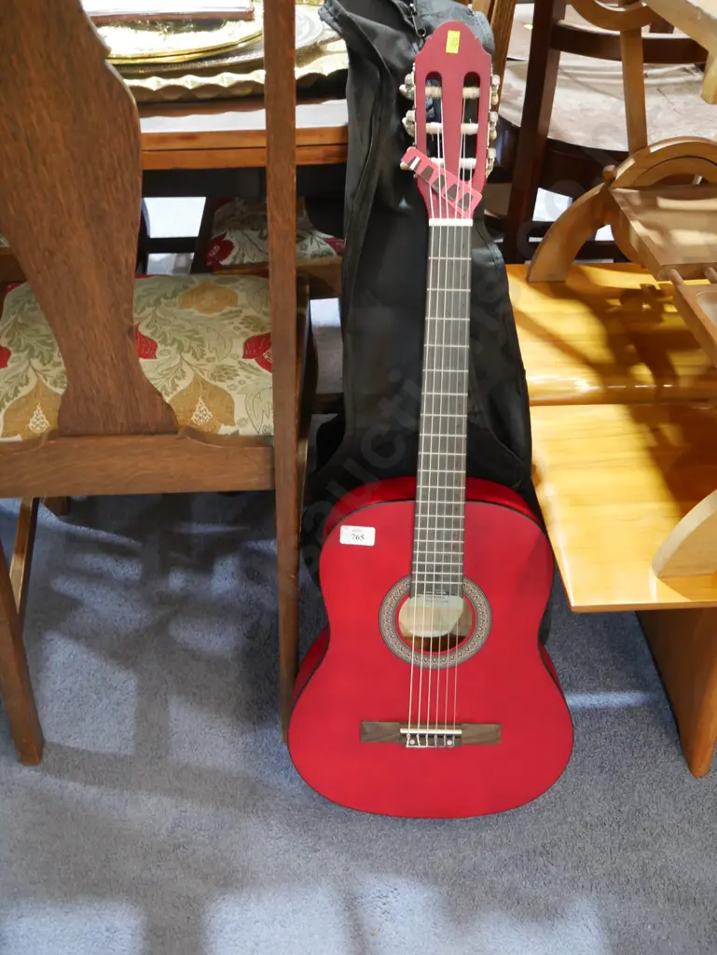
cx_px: 358
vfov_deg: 56.8
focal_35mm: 32
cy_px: 478
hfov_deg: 44.2
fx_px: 883
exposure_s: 1/60
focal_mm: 16
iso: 1600
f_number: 3.6
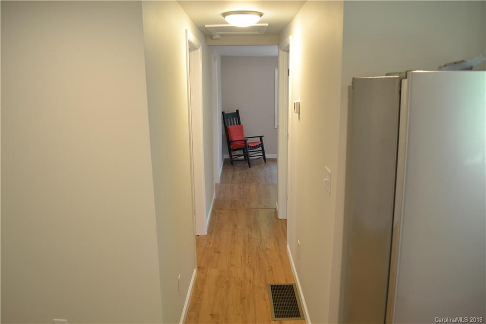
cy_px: 162
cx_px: 243
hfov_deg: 67.4
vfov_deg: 47.9
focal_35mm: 27
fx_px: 364
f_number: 3.5
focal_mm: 18
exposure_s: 1/30
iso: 400
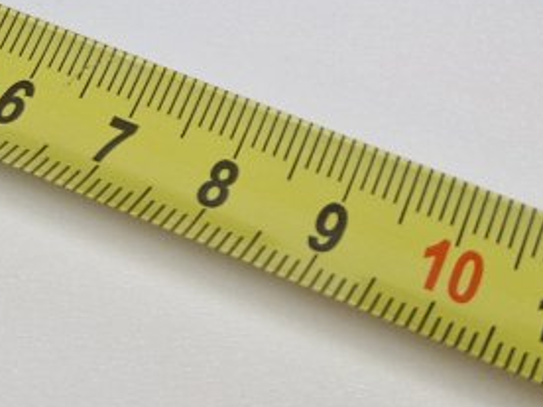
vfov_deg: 13.4
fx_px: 1569
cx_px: 238
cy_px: -307
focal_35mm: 100
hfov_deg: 19.6
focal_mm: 5.4
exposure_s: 1/133
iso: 50
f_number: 1.8
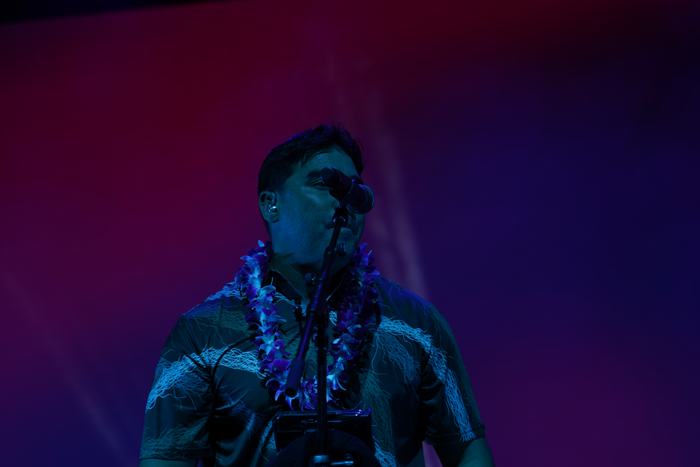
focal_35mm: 105
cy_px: 234
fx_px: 2042
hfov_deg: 19.5
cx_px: 350
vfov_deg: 13.0
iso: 125
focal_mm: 105
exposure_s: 1/125
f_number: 4
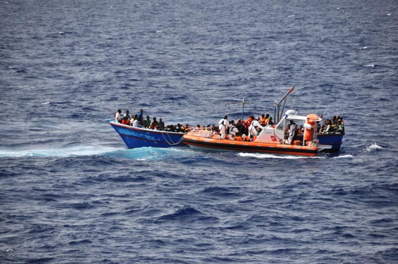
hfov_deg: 6.9
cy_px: 132
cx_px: 199
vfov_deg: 4.6
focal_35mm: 300
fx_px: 3313
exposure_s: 1/2000
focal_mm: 200
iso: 250
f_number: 5.6
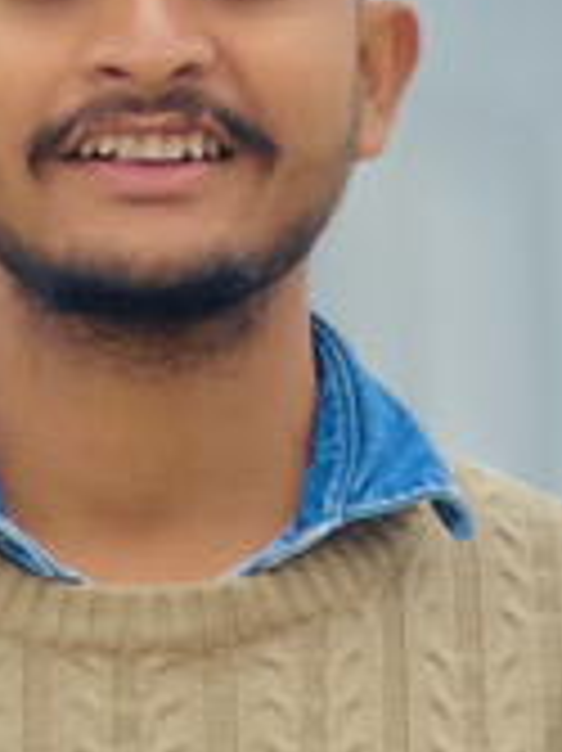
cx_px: 202
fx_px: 10230
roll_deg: +2.7
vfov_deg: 4.2
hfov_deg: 3.1
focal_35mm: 472
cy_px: 576
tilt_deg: +2.6
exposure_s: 1/138
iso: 20
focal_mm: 9
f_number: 2.8
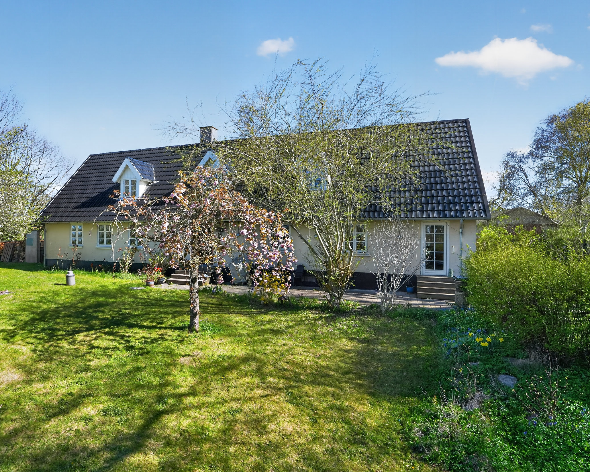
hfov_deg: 77.0
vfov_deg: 65.5
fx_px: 367
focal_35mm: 21
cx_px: 244
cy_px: 229
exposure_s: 1/200
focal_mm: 18
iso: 400
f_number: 8
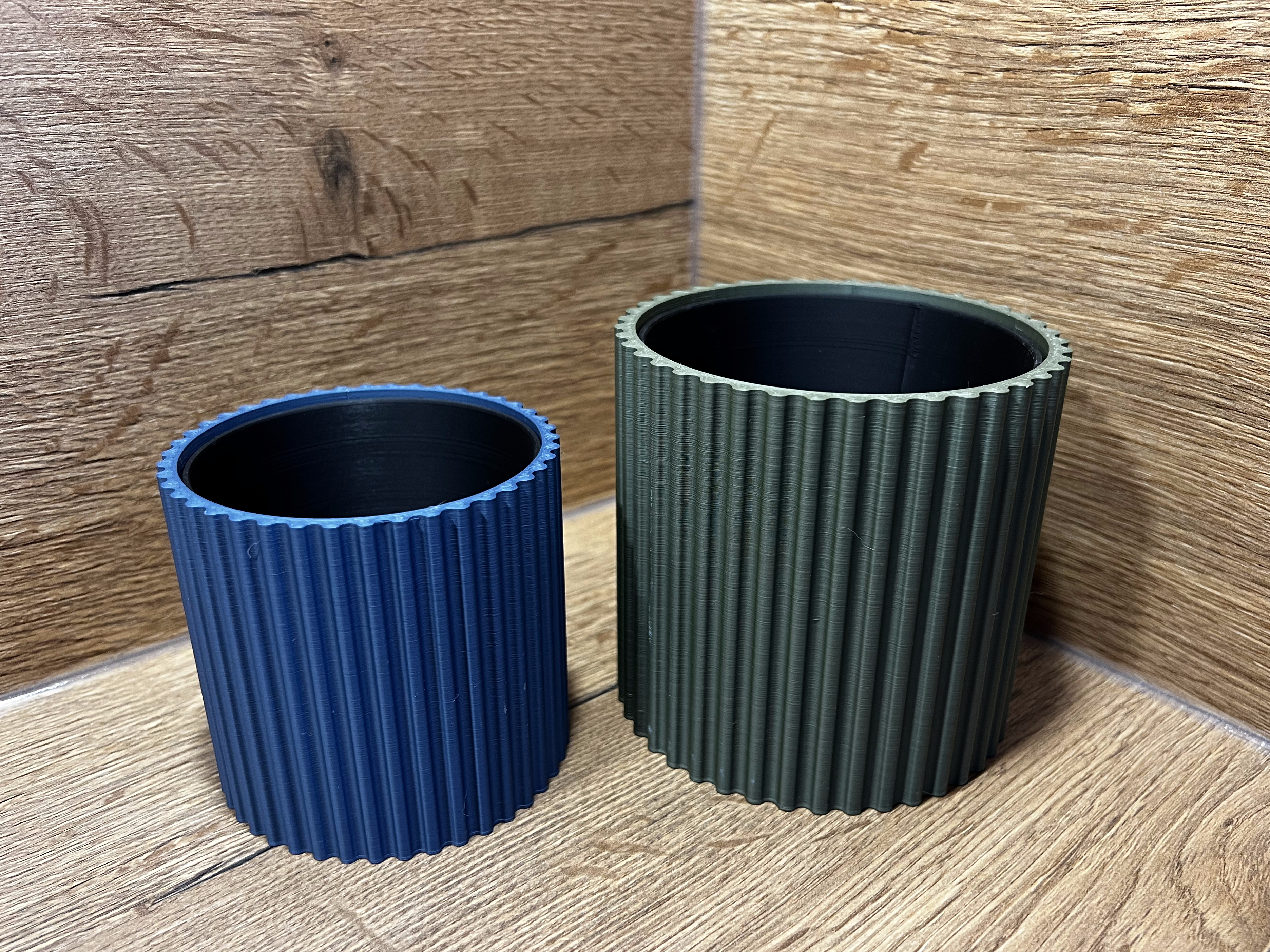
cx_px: 669
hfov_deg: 63.4
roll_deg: -0.9
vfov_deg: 49.7
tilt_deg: -25.6
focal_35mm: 28
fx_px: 1027
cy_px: 512
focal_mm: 5.7
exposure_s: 1/50
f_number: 1.5
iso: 200
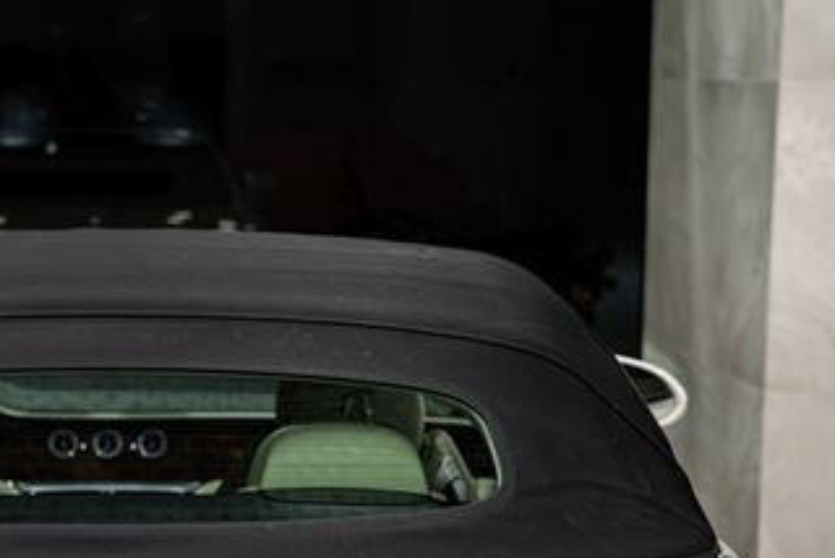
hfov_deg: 20.8
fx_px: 2229
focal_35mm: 96
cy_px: 432
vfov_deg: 14.2
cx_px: 104
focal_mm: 48
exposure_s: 1/125
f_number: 4
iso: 1600
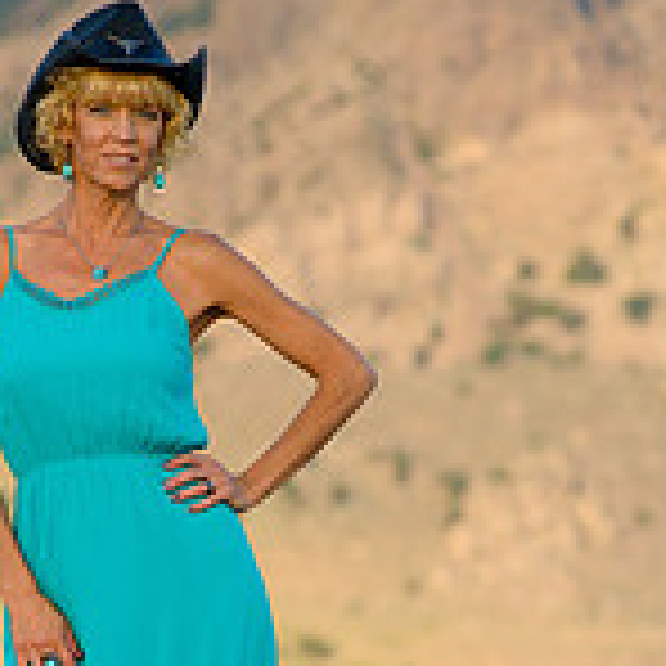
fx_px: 12342
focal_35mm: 567
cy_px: 560
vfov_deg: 3.1
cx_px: 216
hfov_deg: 3.1
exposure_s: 1/640
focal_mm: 170
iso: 200
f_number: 5
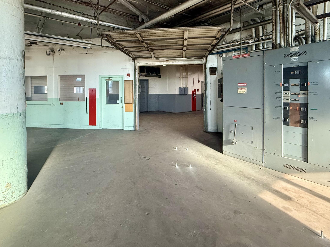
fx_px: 181
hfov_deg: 84.6
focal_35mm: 19
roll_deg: +0.3
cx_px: 156
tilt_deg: -0.9
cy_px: 92
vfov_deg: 67.6
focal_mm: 2.22
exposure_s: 1/99
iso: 250
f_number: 2.2
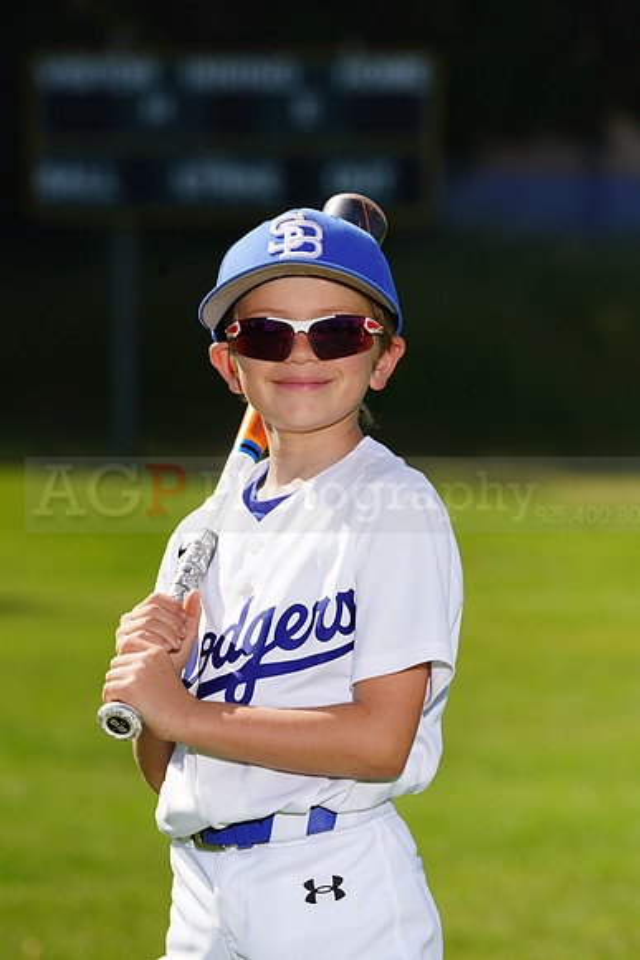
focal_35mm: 241
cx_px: 320
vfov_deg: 8.5
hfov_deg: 5.7
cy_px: 480
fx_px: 6422
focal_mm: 241
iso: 100
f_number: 8
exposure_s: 1/250
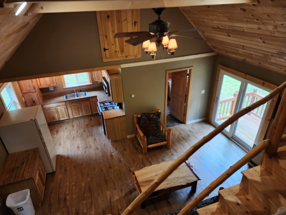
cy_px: 108
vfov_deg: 58.9
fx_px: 190
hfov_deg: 73.9
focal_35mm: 23
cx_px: 143
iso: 250
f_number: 1.8
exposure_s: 1/120
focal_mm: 6.4
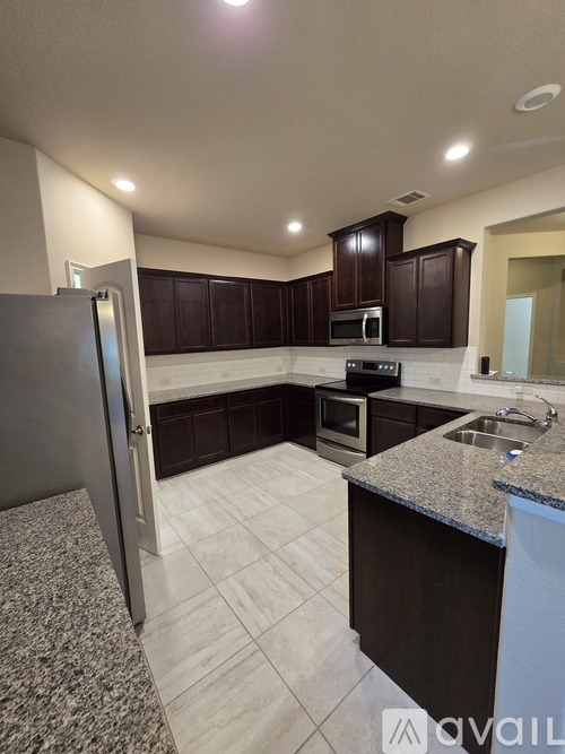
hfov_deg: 89.9
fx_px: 283
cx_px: 282
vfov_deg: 106.2
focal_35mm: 13
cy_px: 377
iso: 500
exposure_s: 1/60
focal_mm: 2.2
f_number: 2.2
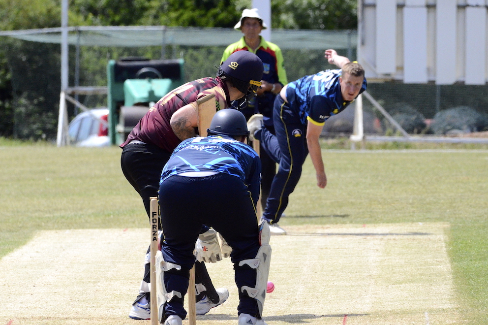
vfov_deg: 2.9
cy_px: 162
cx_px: 244
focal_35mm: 480
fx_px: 6502
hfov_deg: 4.3
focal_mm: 320
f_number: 9
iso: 3200
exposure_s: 1/5000
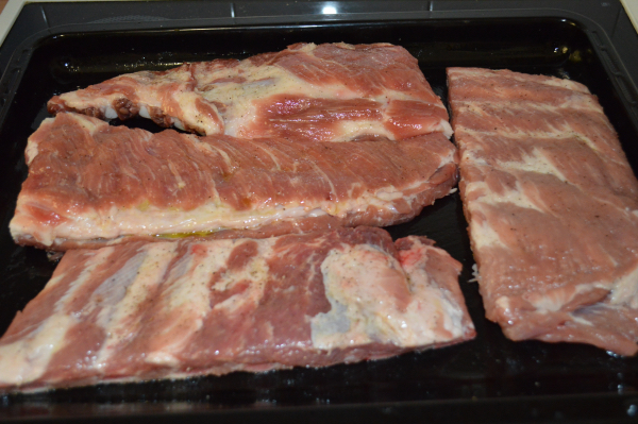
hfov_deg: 46.4
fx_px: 744
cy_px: 212
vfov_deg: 31.8
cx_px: 319
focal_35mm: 42
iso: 2000
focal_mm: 28
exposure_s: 1/60
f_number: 4.5
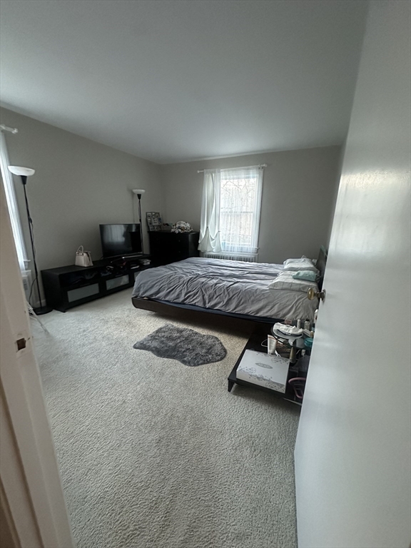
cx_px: 206
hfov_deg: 85.7
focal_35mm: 14
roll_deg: -1.2
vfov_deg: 102.1
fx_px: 222
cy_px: 274
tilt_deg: -12.7
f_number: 2.2
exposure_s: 1/60
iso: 1000
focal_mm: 2.22
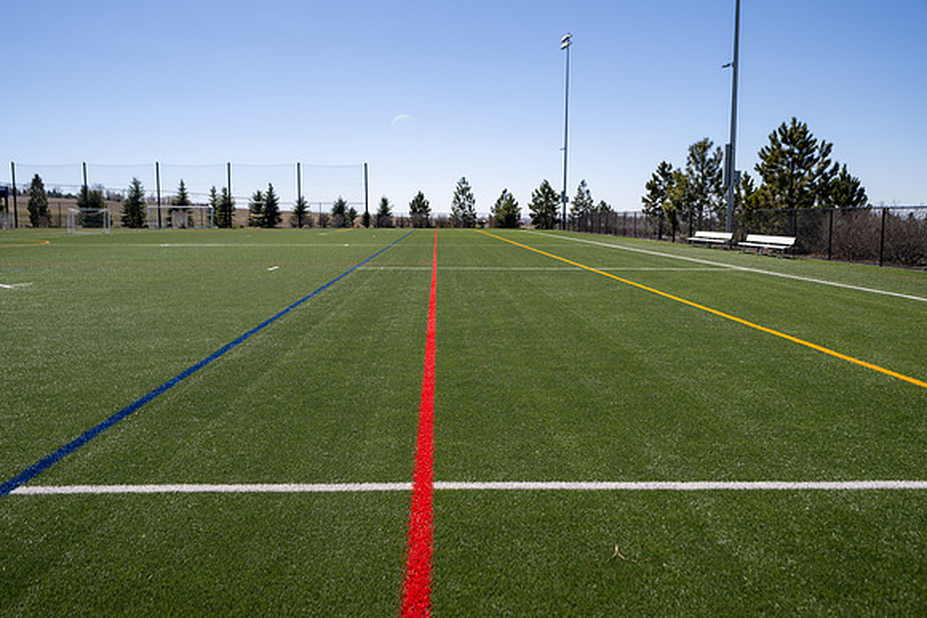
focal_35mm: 30
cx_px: 464
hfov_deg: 61.9
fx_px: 773
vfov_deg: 43.6
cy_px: 309
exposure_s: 1/800
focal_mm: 30
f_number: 5.6
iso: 100
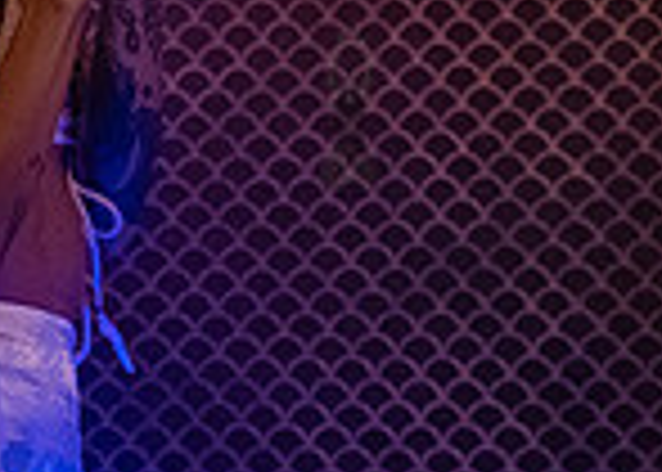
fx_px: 4362
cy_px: 107
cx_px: 193
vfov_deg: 6.2
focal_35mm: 232
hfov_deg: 8.7
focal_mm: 52
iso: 16000
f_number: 3.2
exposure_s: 1/320
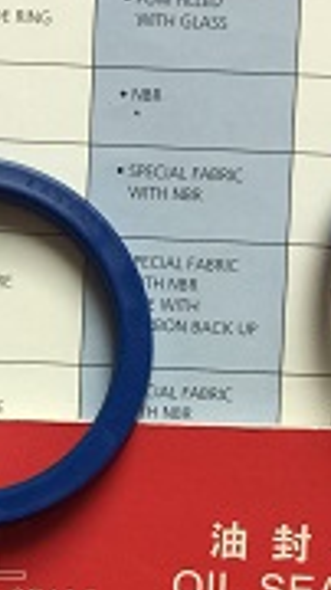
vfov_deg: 23.4
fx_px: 1407
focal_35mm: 90
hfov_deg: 13.4
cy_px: 449
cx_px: 154
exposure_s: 1/33
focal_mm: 4.15
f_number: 2.2
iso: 50
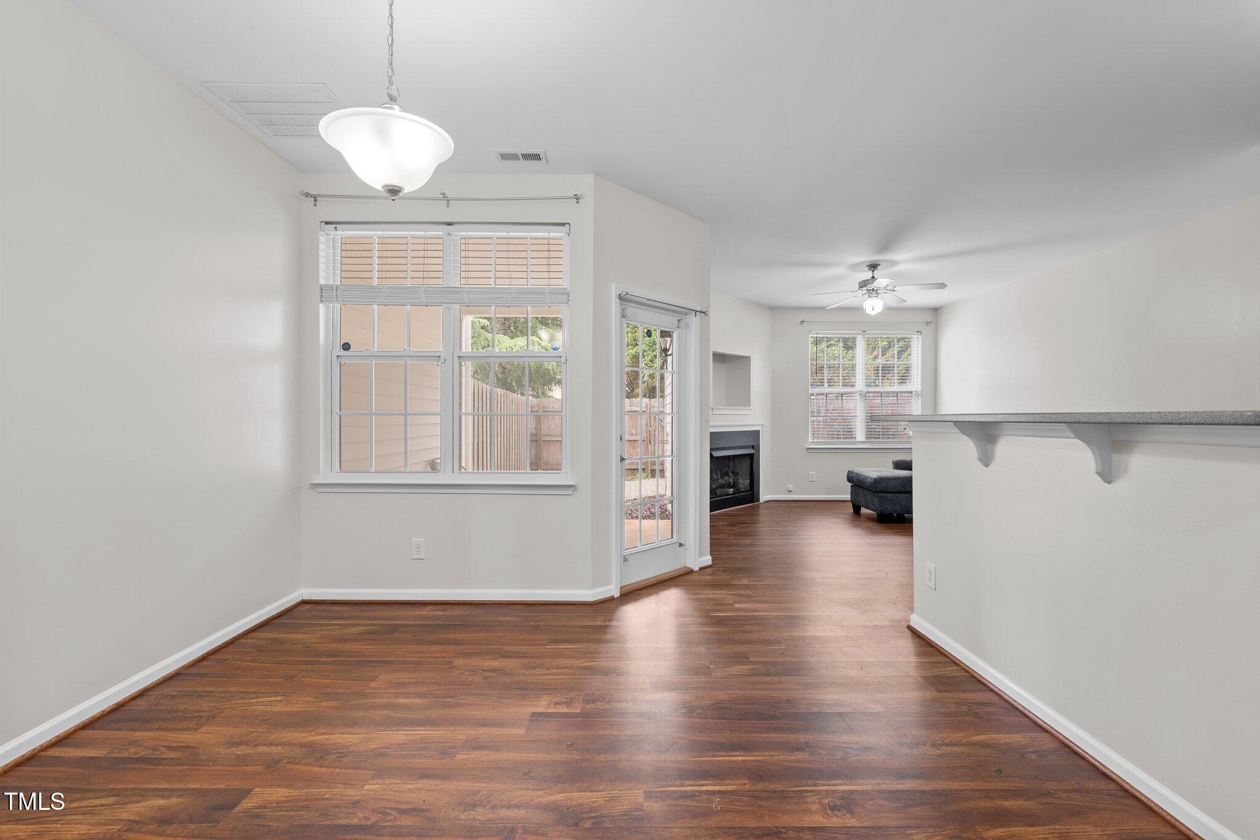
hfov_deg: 100.4
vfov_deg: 77.3
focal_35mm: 15
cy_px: 420
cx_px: 630
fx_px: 525
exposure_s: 1/2
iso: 200
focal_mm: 15
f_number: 7.1
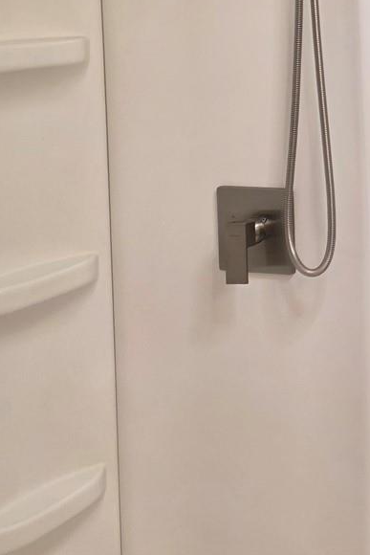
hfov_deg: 18.0
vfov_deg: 29.1
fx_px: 1017
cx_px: 579
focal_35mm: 66
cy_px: 43
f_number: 1.7
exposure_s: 1/120
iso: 160
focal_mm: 6.3
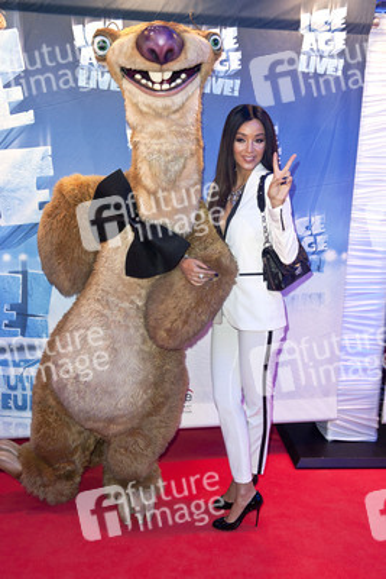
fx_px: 643
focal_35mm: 40
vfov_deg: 48.4
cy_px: 290
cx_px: 193
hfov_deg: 33.4
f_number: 5.6
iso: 1600
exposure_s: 1/200
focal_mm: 40
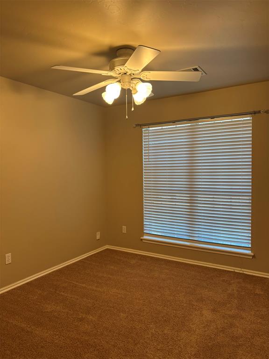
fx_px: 269
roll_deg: +0.3
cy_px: 180
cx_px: 134
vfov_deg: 67.3
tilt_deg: -3.2
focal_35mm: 26
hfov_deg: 53.1
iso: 100
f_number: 1.6
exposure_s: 1/60
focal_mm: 5.96
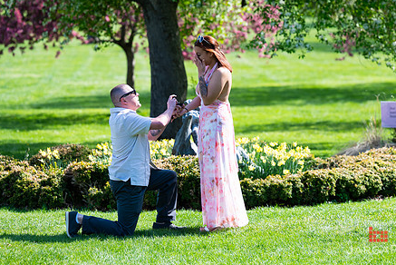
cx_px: 208
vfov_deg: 6.8
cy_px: 71
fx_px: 2212
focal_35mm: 201
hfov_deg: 10.2
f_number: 3.2
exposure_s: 1/2000
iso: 200
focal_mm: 130
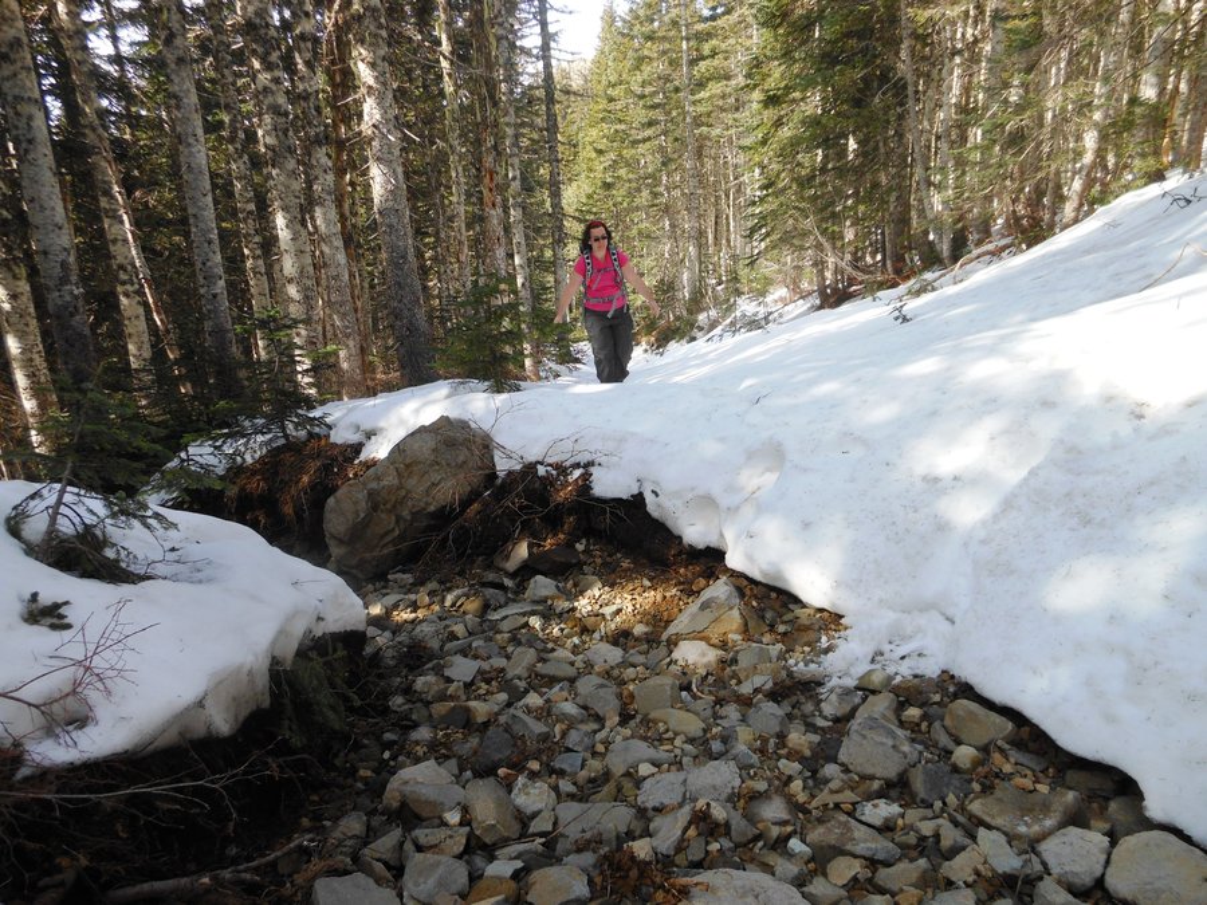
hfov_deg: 69.4
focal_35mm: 25
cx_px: 604
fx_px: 872
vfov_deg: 54.9
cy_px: 452
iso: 80
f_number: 3.2
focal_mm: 4.5
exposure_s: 1/160
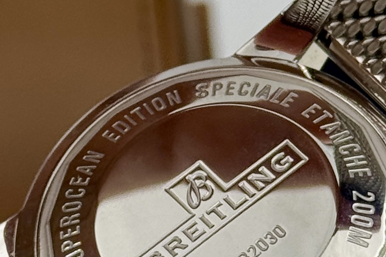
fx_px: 879
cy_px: 237
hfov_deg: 24.8
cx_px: 198
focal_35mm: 82
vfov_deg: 16.4
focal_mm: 6.76
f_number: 1.78
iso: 64
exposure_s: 1/308
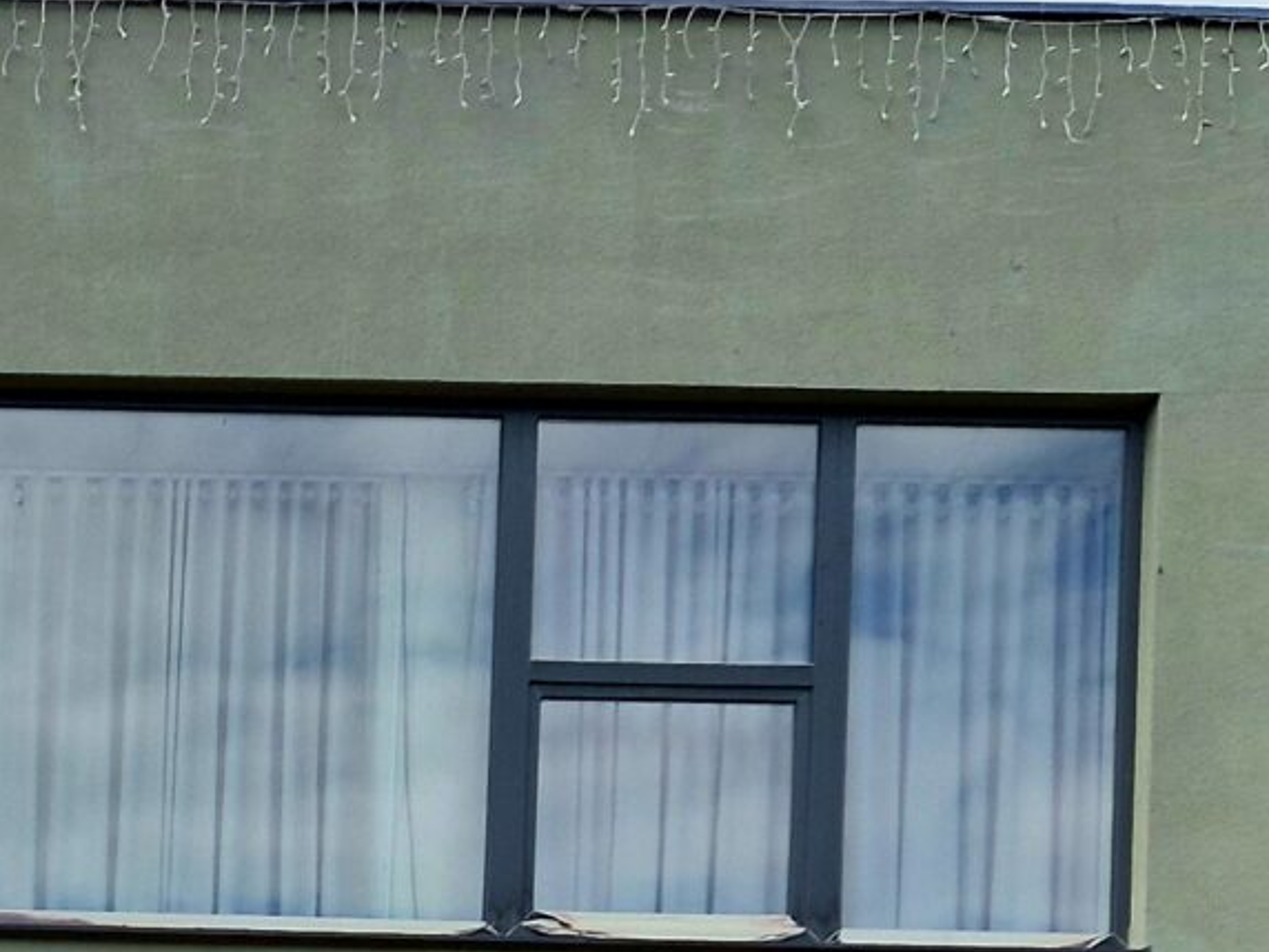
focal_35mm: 103
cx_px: -499
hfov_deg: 17.6
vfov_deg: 12.8
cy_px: 1815
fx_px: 3776
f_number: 1.8
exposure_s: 1/1111
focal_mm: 5.4
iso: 25
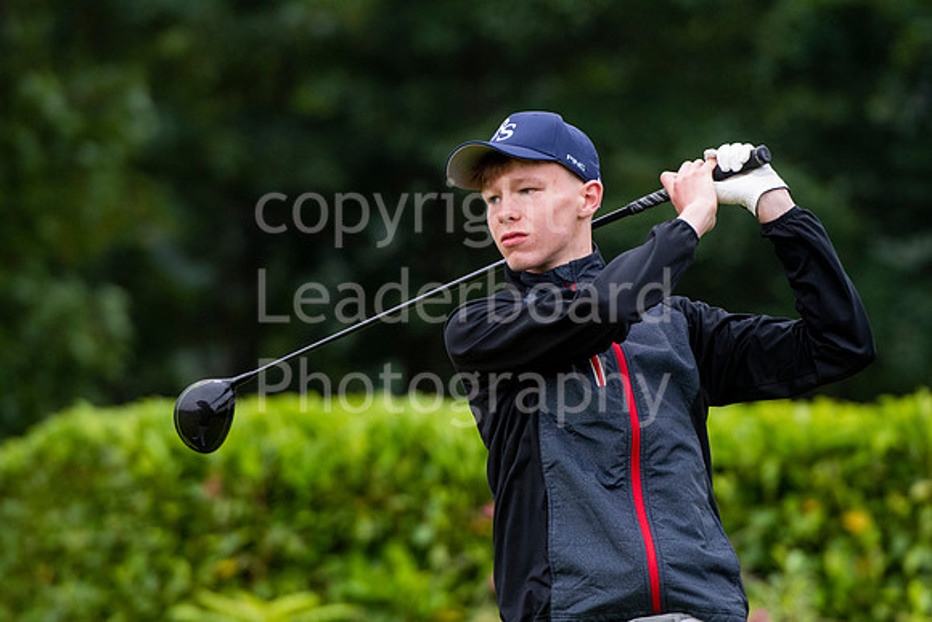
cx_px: 466
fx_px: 7768
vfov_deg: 4.6
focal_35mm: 300
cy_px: 311
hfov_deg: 6.9
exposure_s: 1/1000
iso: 1600
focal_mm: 200
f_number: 4
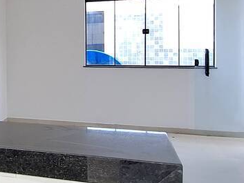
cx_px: -53
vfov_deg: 27.2
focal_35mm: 53
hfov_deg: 30.4
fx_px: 374
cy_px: 50
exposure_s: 1/50
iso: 40
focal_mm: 1.74
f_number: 2.2
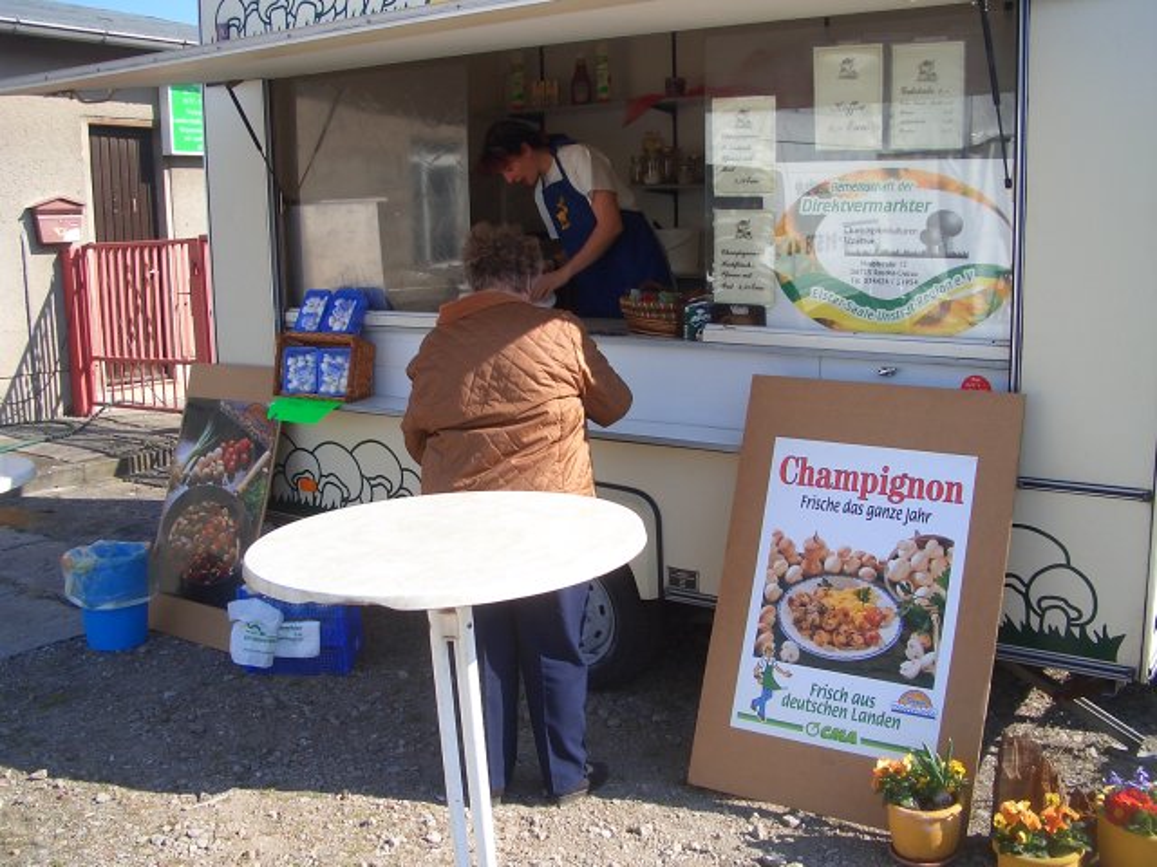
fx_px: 1170
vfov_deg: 40.7
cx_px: 578
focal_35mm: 35
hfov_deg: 52.6
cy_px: 434
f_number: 4.3
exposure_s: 1/320
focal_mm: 5.8
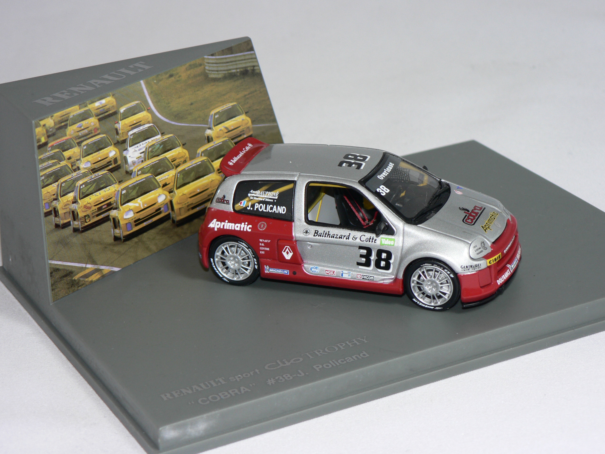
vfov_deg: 15.6
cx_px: 302
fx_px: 1660
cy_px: 227
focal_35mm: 95
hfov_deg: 20.7
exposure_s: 1/60
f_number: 3.2
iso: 80
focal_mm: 15.8
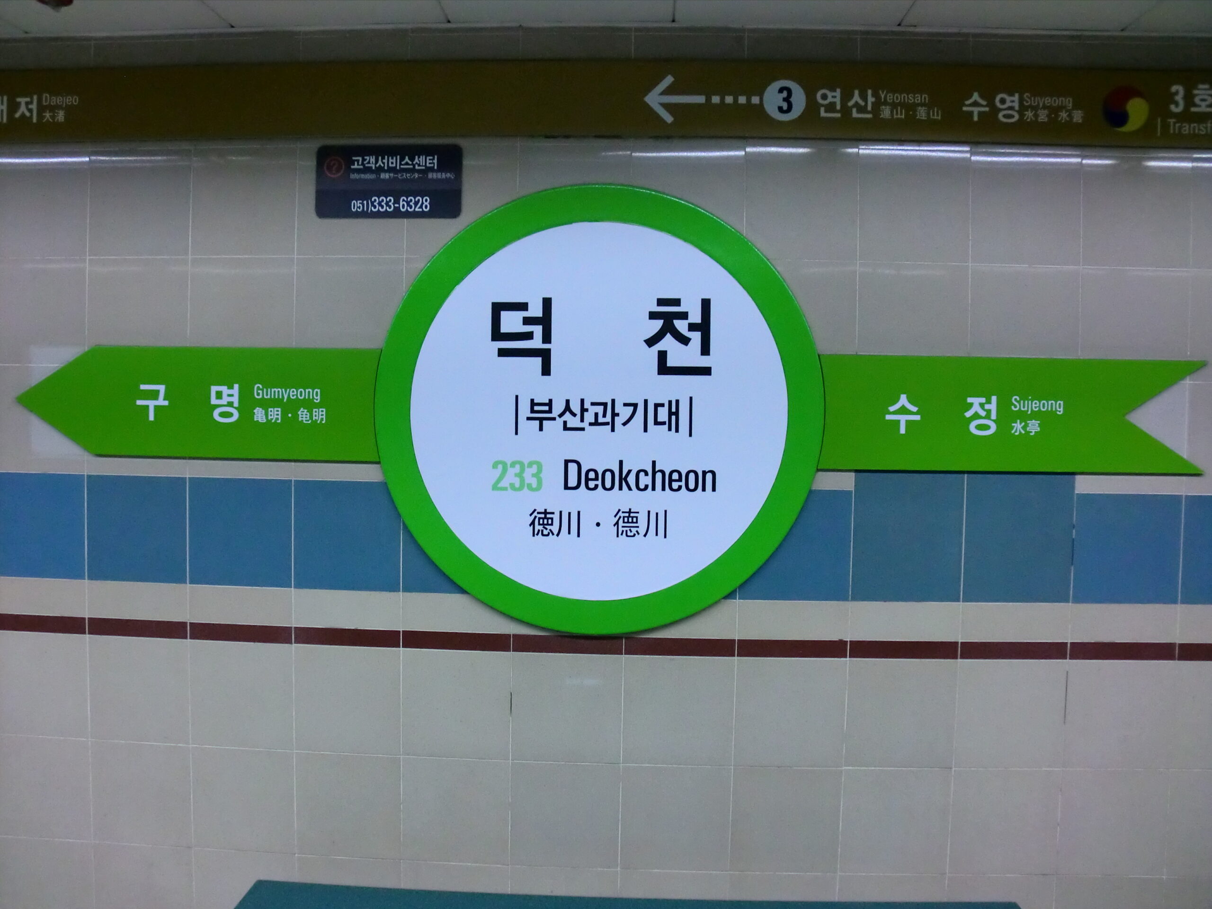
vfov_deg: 40.7
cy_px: 454
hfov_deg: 52.6
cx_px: 606
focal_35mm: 35
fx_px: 1225
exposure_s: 1/50
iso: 400
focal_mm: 6.3
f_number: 3.1
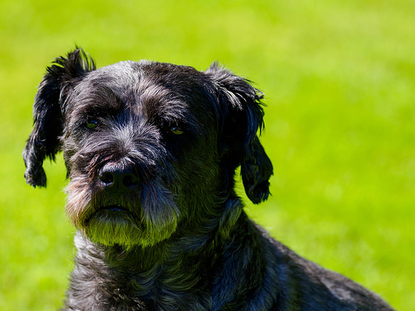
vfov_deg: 2.3
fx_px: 7587
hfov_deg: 3.1
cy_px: 160
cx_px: 204
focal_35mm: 633
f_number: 4
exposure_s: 1/1250
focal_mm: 300
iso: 500
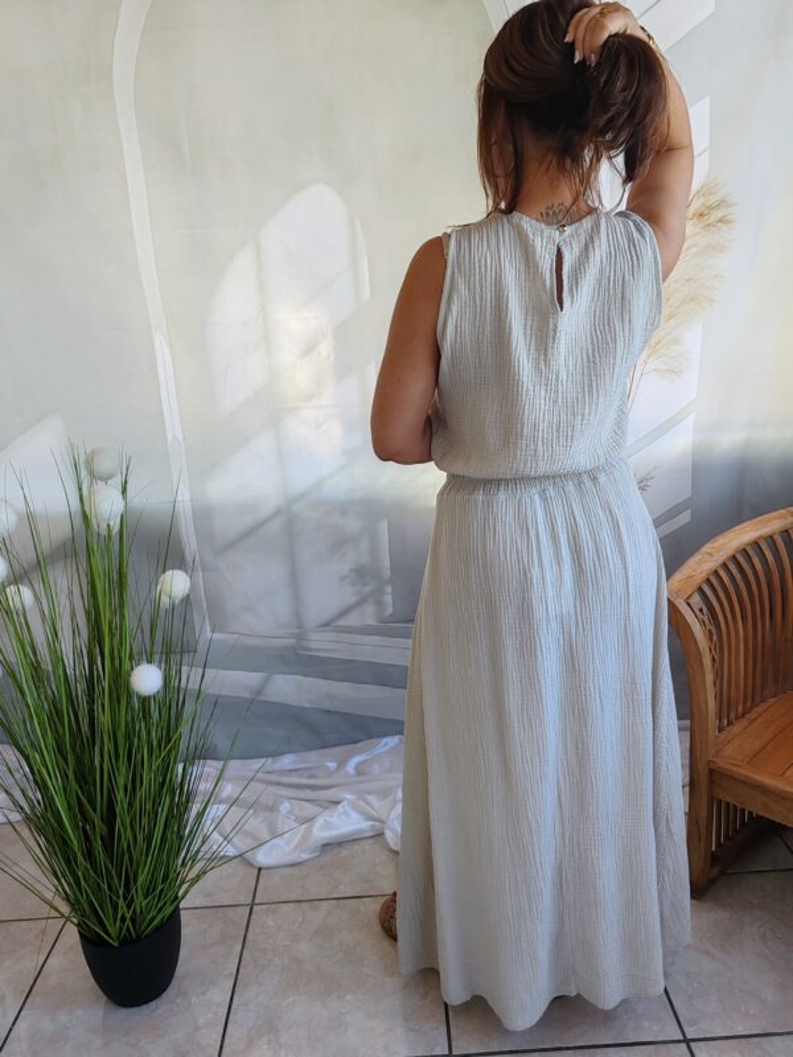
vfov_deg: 65.3
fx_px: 825
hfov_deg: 51.4
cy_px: 528
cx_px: 396
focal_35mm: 27
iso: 125
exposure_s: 1/100
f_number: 1.9
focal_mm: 6.12
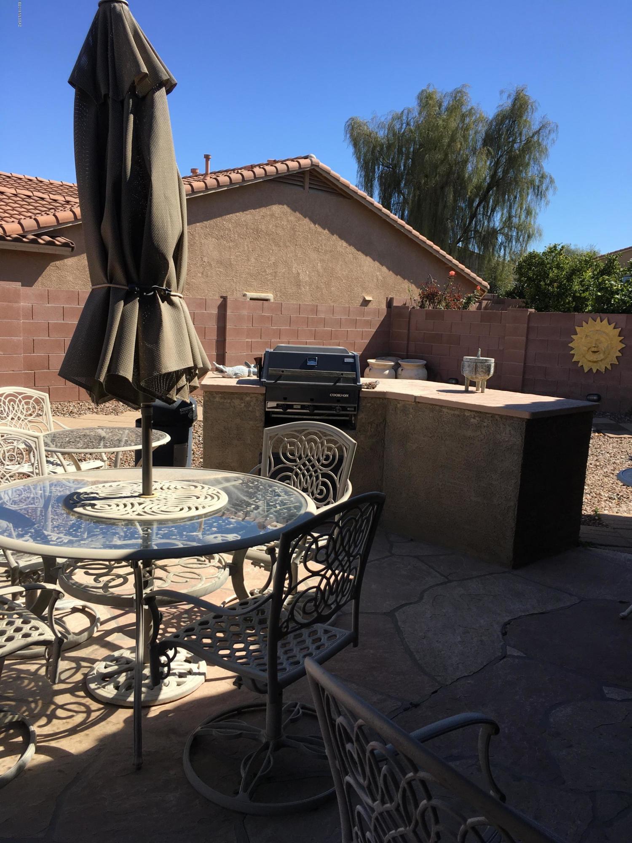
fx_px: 706
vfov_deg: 61.7
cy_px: 422
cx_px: 316
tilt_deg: -9.2
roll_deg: -2.7
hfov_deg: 48.2
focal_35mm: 29
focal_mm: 4.15
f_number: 2.2
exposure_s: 1/1026
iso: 25
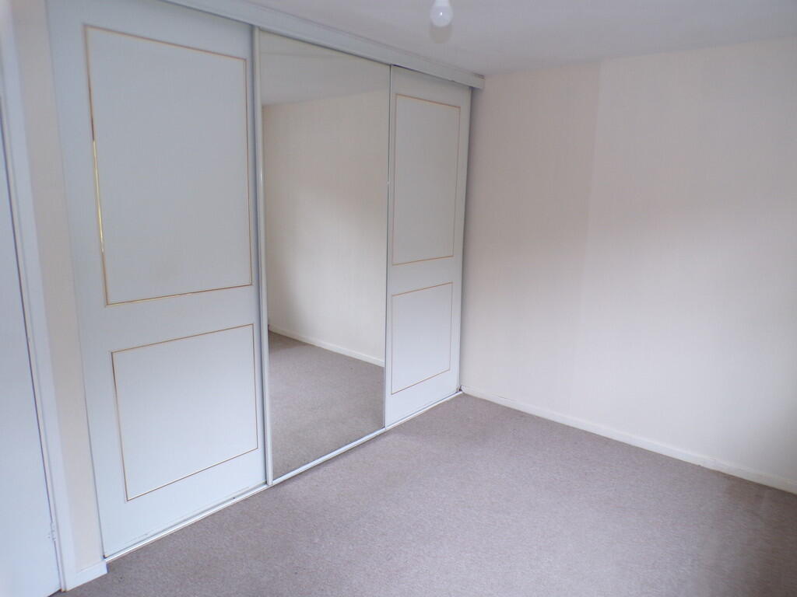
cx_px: 398
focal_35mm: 24
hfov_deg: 71.6
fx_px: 553
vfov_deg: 56.8
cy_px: 298
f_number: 3
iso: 200
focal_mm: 4.3
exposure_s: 1/34
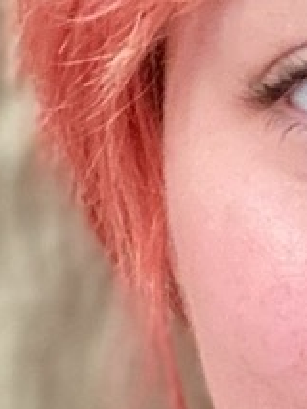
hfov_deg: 8.1
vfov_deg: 10.2
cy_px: 795
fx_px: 2126
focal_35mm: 180
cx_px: 489
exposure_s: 1/41
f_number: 1.9
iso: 320
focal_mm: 2.69
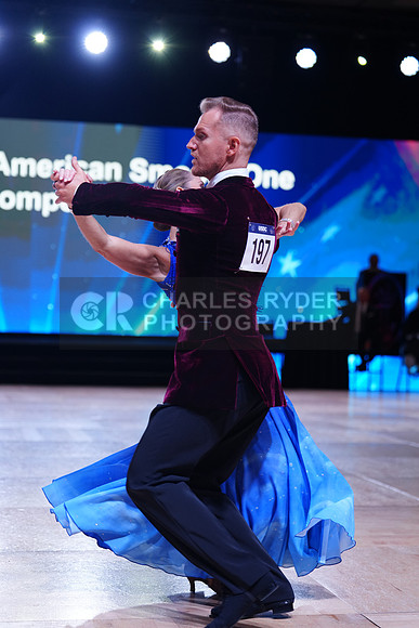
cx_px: 210
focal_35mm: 70
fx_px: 1221
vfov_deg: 28.8
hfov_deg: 19.5
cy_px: 314
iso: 640
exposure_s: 1/500
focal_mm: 70
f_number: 2.8
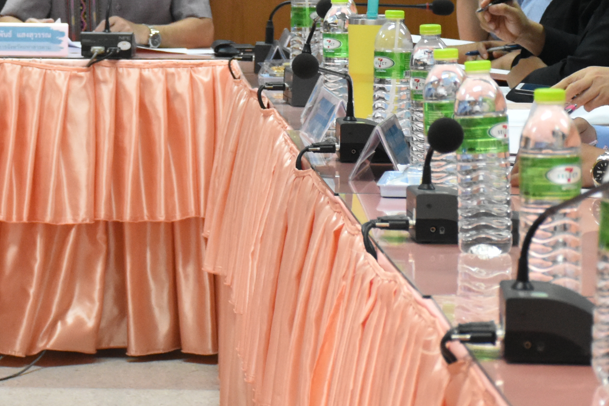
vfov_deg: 7.1
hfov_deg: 10.6
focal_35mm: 193
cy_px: -10
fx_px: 3264
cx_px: 70
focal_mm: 50
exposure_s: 1/160
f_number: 6.3
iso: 3200
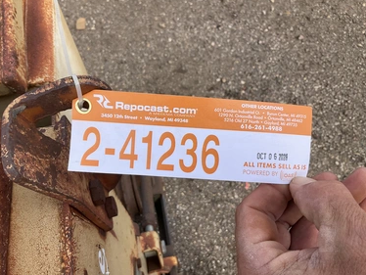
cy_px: 141
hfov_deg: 58.3
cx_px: 173
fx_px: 328
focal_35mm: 31
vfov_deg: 45.5
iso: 25
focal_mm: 3
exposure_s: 1/1098
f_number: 1.8
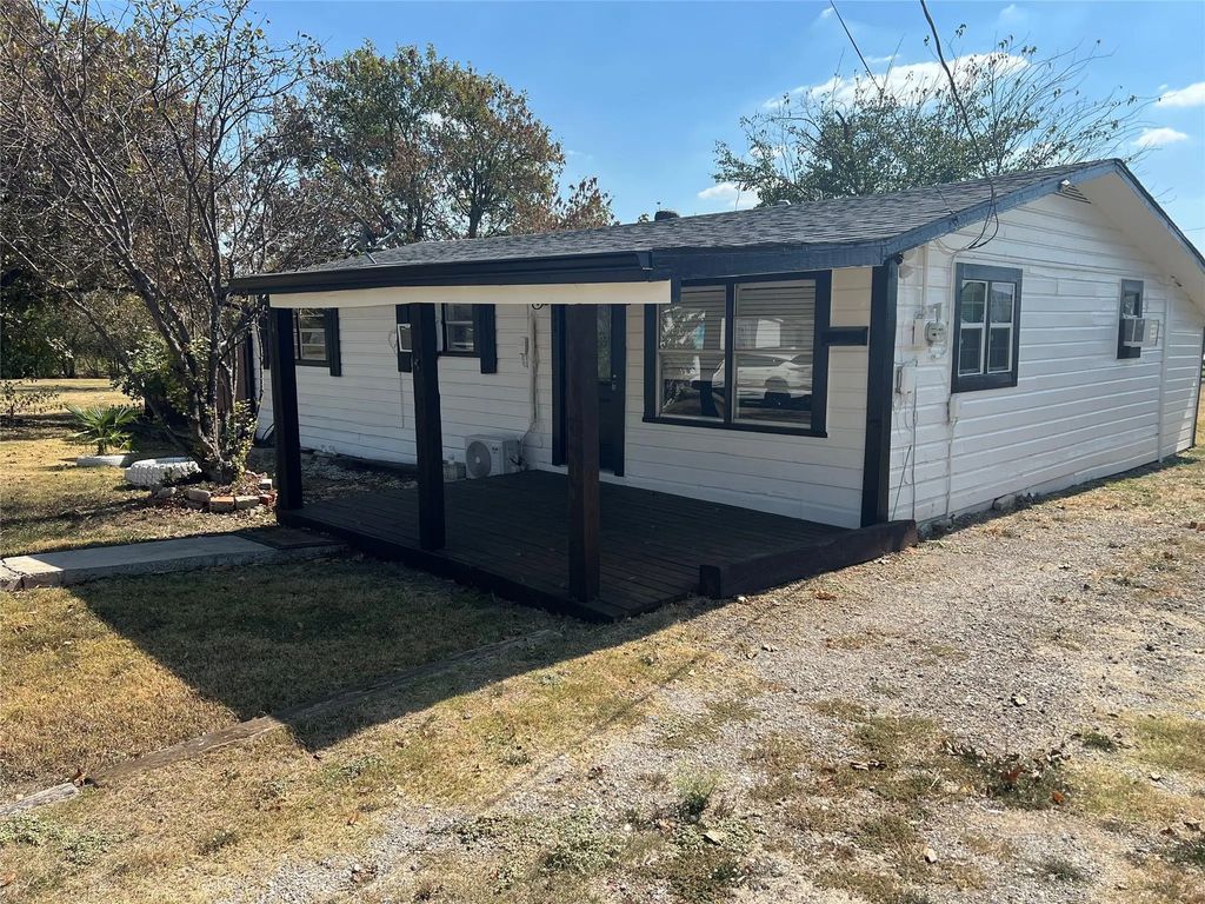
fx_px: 905
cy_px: 452
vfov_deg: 53.1
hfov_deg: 67.3
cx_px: 602
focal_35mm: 26
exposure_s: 1/3165
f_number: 1.5
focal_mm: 5.7
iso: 50
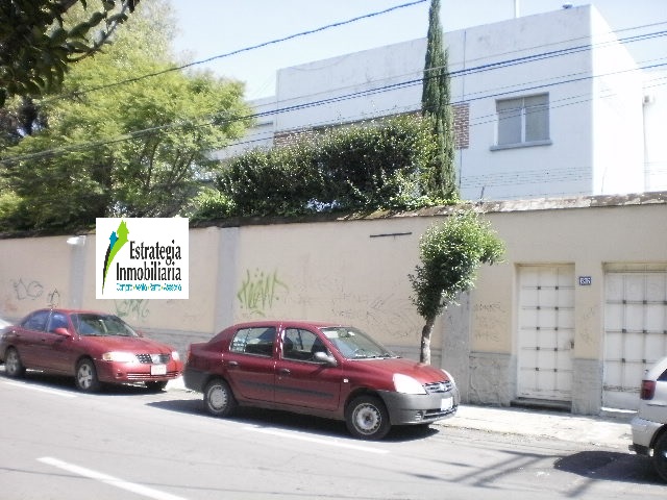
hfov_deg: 49.0
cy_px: 250
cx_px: 334
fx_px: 732
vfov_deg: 37.7
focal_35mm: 38
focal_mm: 6.3
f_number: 3.1
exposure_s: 1/640
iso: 200
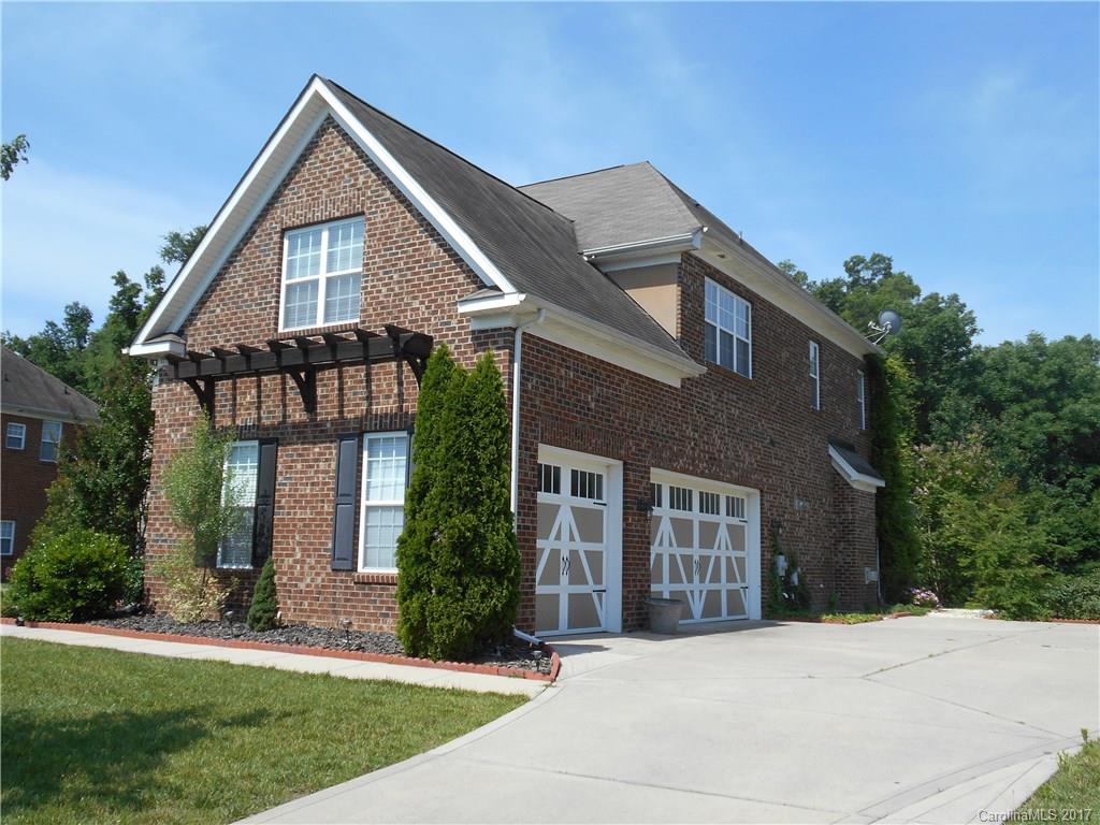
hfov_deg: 56.8
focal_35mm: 32
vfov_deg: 44.2
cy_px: 412
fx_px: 1017
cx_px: 550
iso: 80
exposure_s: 1/800
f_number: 3.6
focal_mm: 5.8
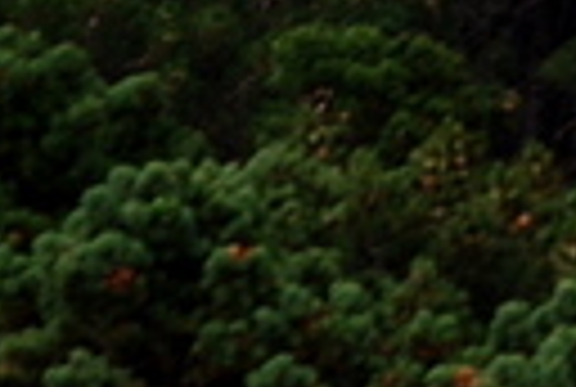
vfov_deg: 2.3
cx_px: 1976
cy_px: -945
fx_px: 9606
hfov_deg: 3.3
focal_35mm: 599
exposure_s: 1/160
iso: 200
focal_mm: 50
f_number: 7.1
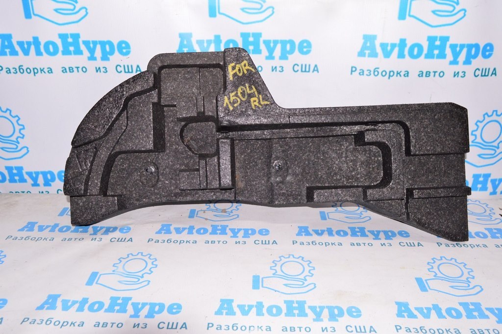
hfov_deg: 59.5
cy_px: 167
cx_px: 251
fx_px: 439
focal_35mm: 32
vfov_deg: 41.6
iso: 1600
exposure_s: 1/200
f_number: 8
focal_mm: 21
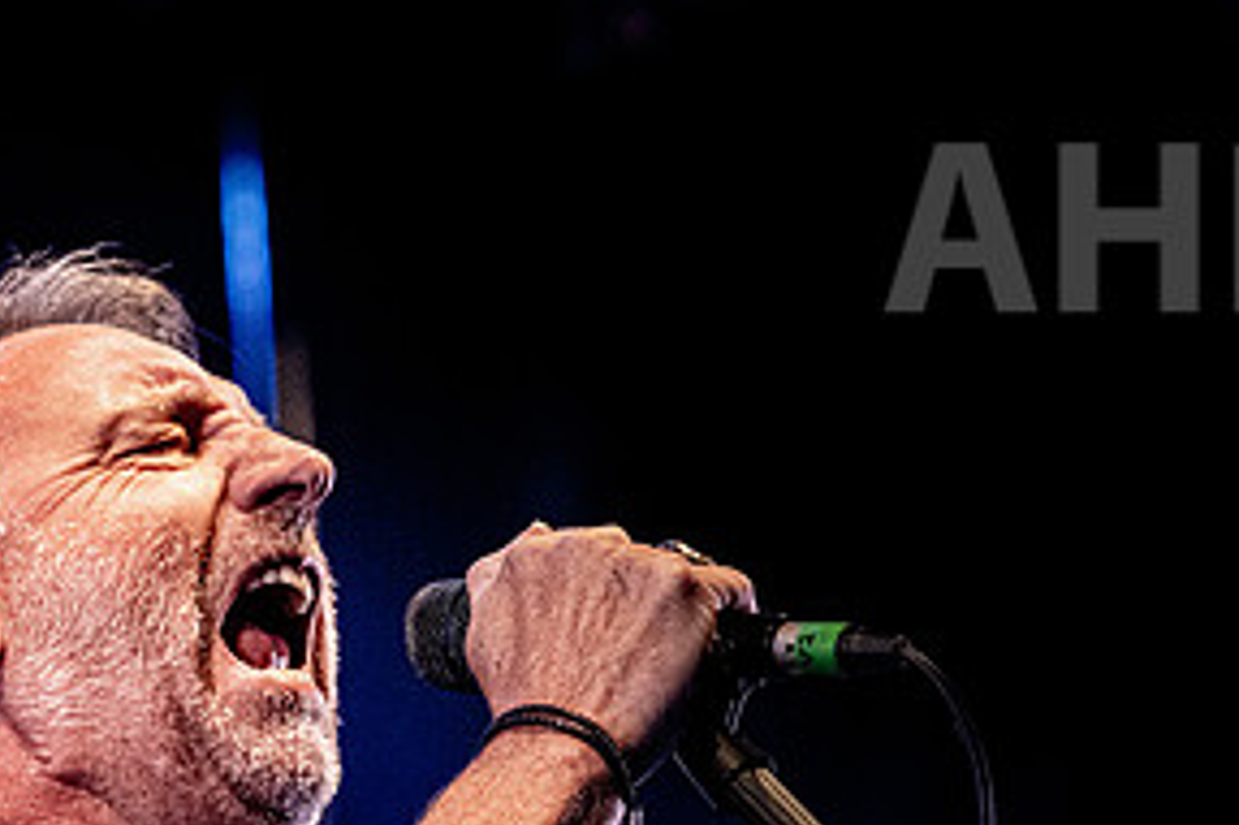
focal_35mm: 303
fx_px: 10422
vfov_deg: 4.5
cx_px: 298
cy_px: 741
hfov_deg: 6.8
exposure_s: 1/640
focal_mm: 150
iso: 6400
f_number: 5
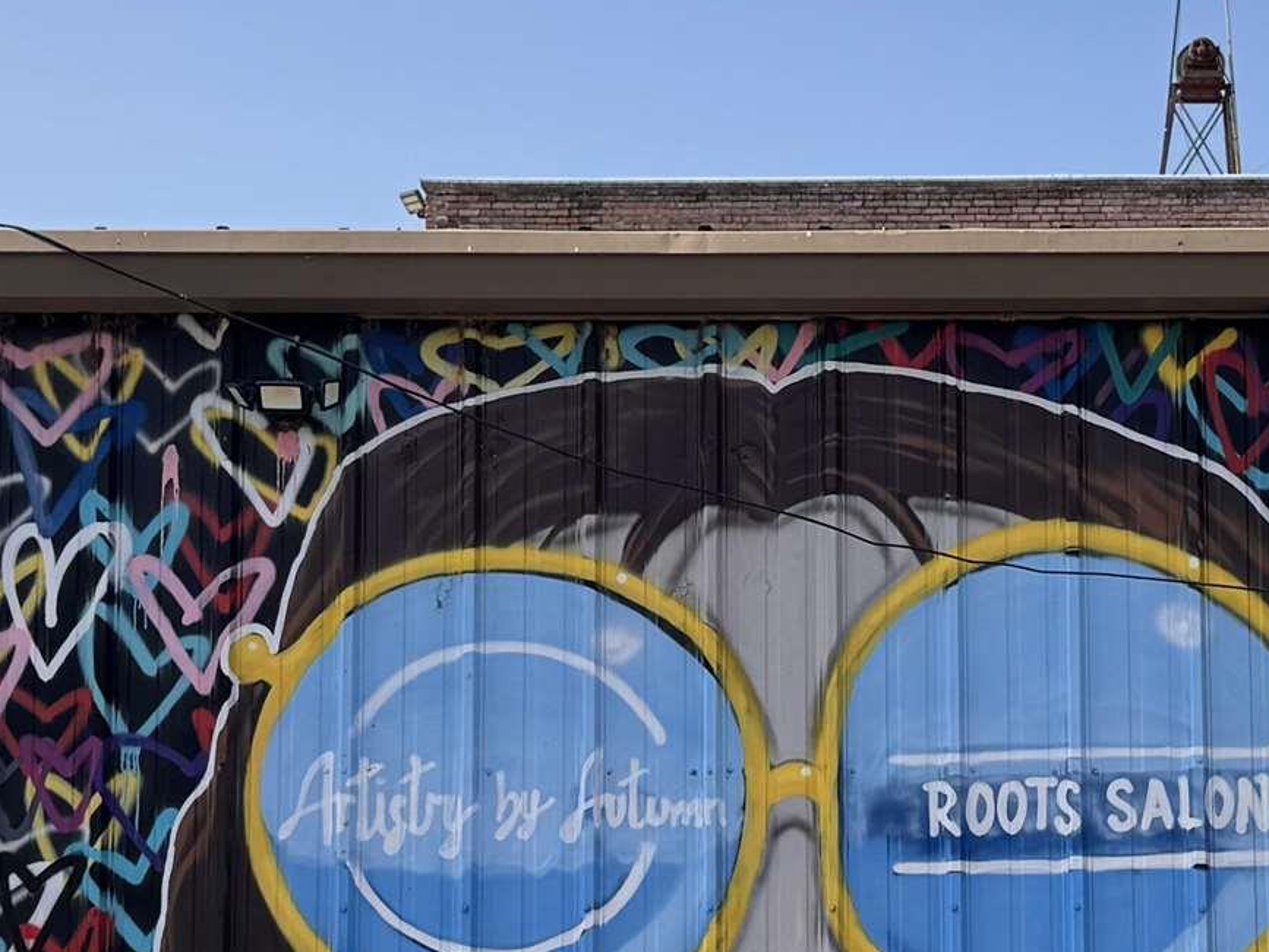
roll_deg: +0.3
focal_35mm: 85
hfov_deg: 22.9
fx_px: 3117
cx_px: 862
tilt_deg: +6.5
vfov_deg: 17.4
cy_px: 525
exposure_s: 1/2331
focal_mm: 6.76
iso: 80
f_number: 1.78
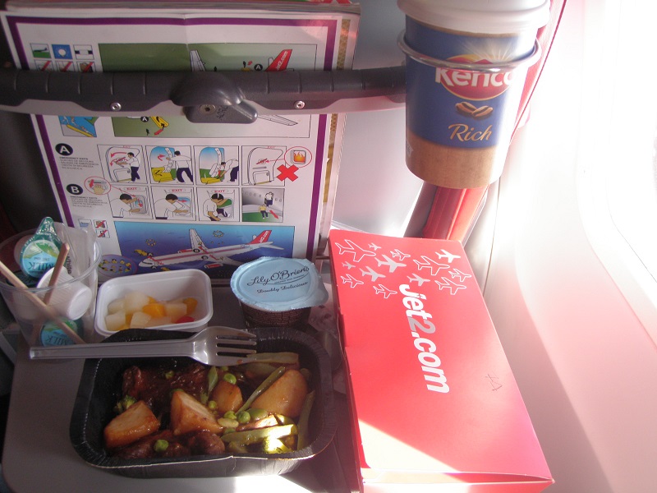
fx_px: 721
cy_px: 246
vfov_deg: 37.7
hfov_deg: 49.0
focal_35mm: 38
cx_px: 328
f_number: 3.5
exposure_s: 1/40
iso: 80
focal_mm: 6.7
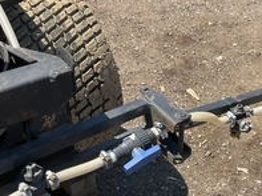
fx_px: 446
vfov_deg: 24.6
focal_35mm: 59
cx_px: 231
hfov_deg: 31.4
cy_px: 129
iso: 25
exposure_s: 1/1035
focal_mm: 3
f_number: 1.8
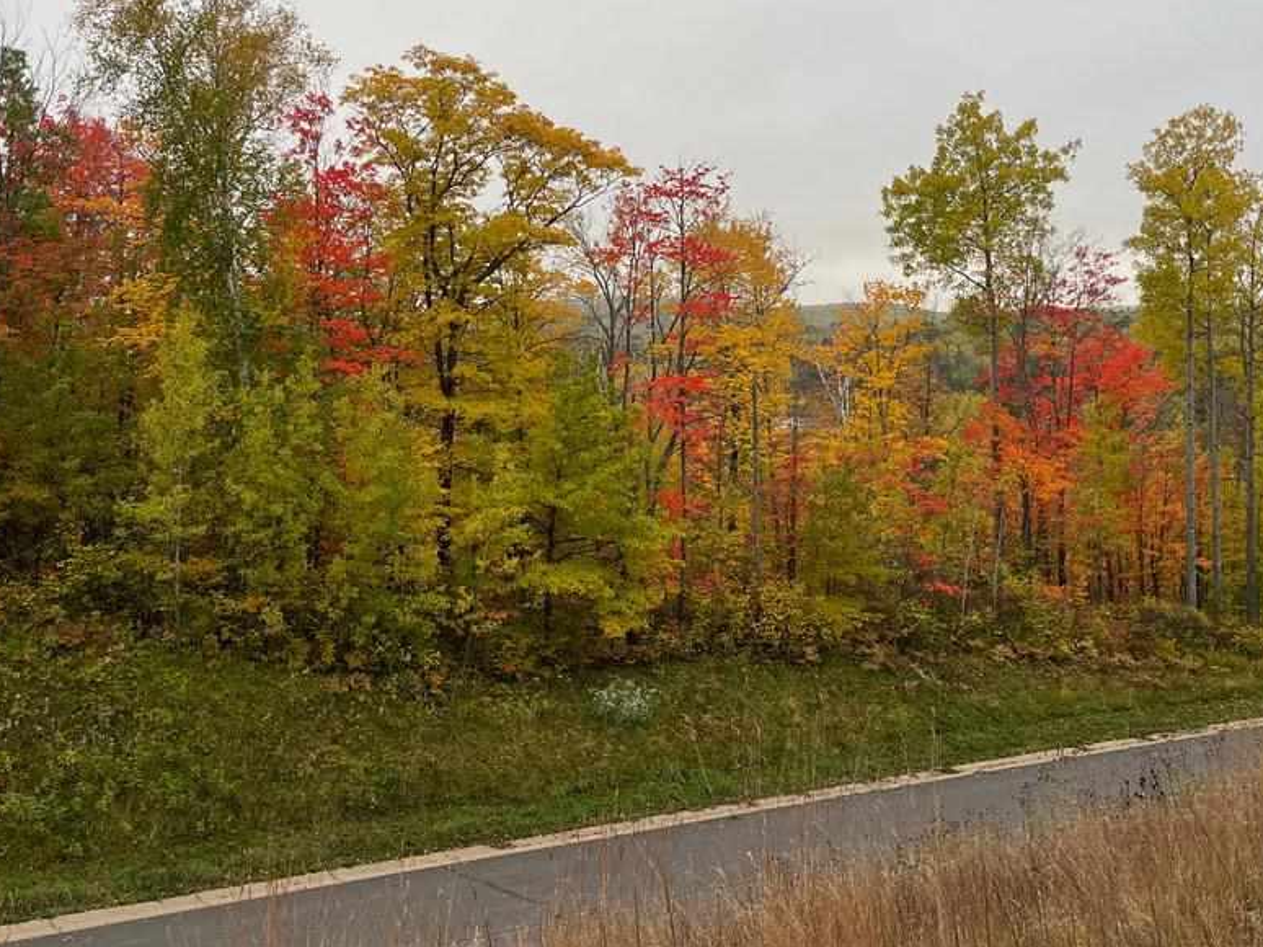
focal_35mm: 43
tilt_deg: +2.8
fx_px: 1568
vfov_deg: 33.1
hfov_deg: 43.9
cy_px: 273
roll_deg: +2.2
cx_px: 633
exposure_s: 1/481
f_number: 1.6
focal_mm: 5.1
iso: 50
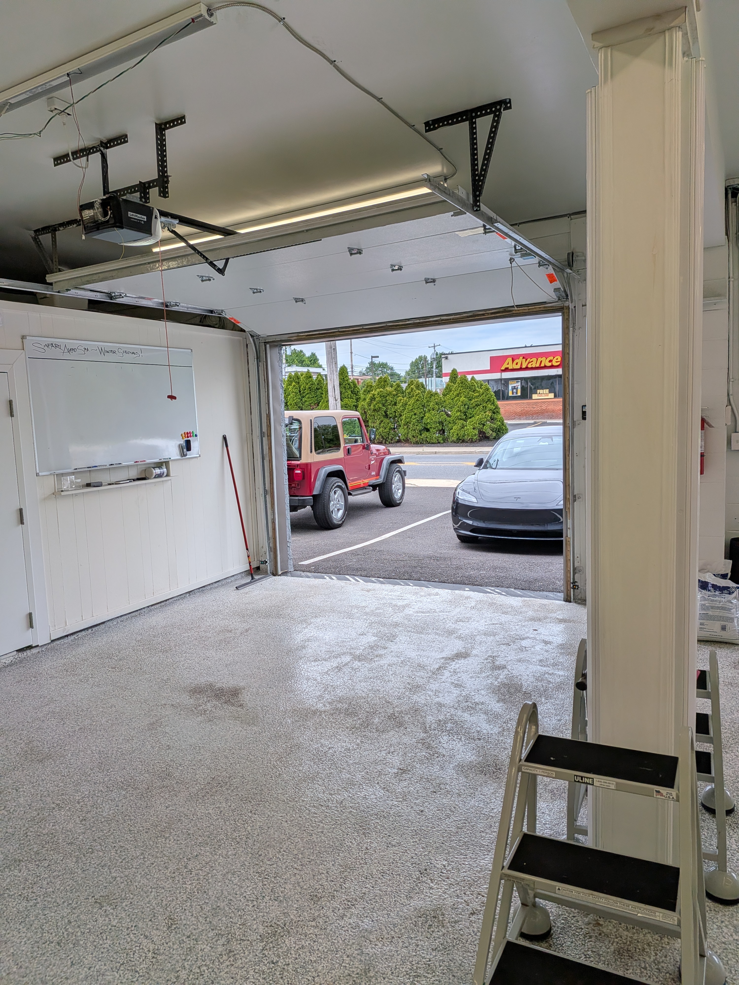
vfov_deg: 71.6
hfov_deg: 56.8
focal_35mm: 24
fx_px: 683
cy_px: 492
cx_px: 370
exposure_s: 1/1072
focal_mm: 4.53
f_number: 1.7
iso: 28
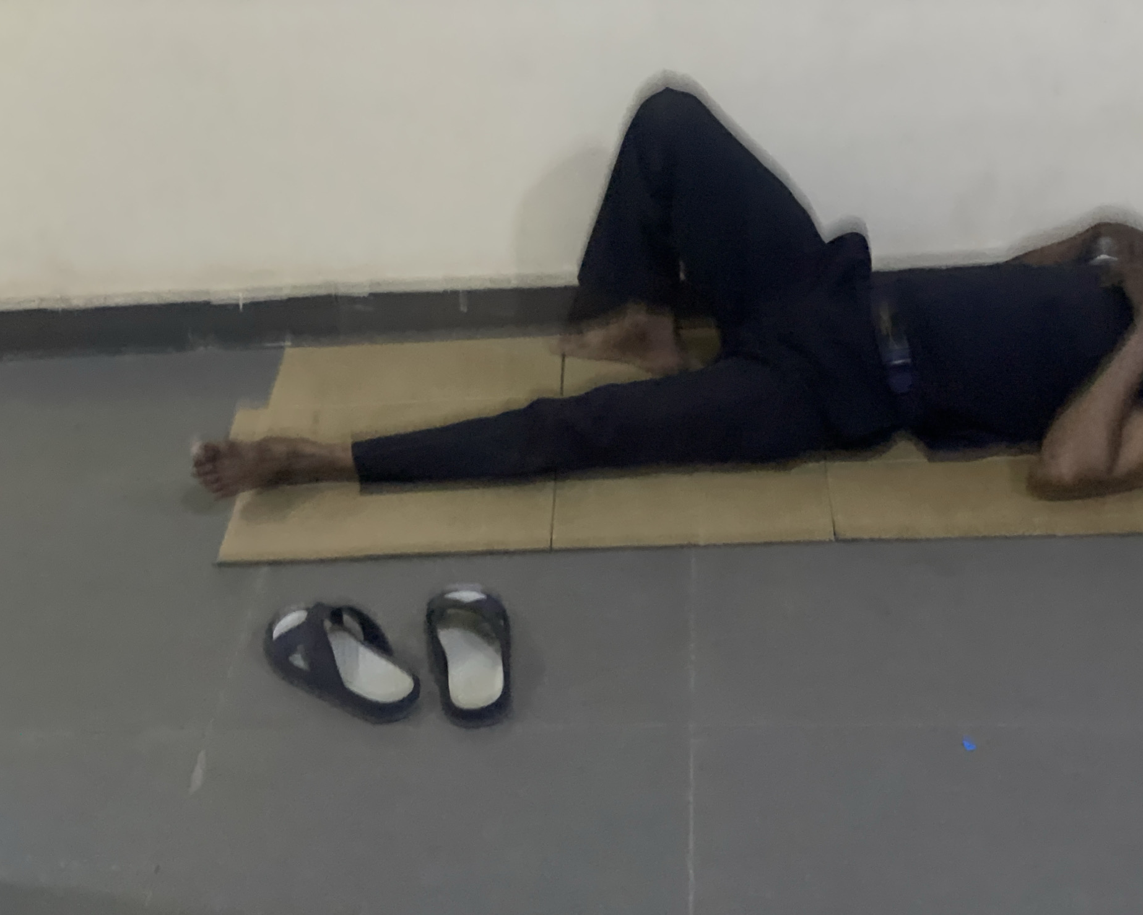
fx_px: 1861
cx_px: 549
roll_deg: +2.5
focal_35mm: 55
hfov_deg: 34.1
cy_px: 463
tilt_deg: -32.1
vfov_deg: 27.6
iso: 800
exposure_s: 1/33
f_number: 2
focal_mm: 6
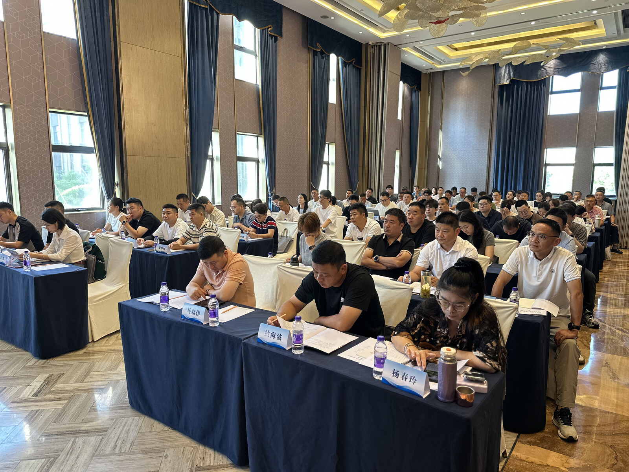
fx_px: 436
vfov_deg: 56.8
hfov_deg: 71.6
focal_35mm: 24
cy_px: 236
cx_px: 314
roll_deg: -0.3
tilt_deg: -7.5
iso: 160
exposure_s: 1/50
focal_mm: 6.86
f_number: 1.78
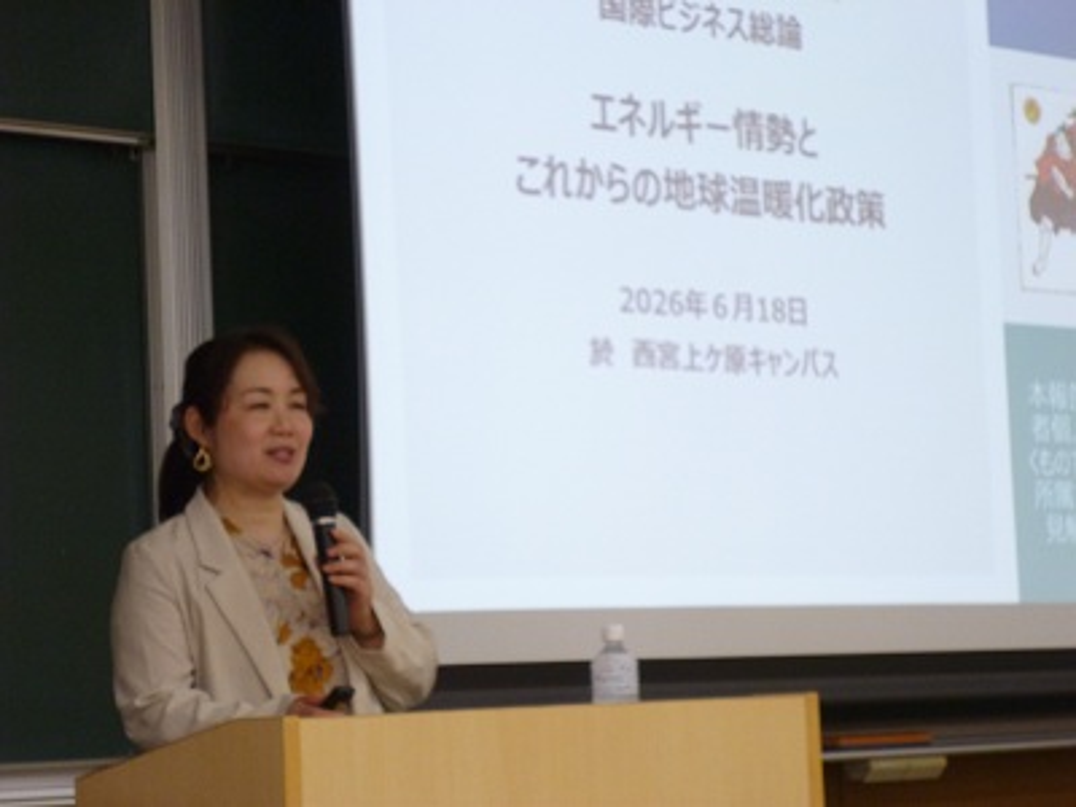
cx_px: 538
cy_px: 404
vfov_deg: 13.2
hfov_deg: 17.6
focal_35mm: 112
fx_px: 3481
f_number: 5.7
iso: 400
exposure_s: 1/40
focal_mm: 19.9
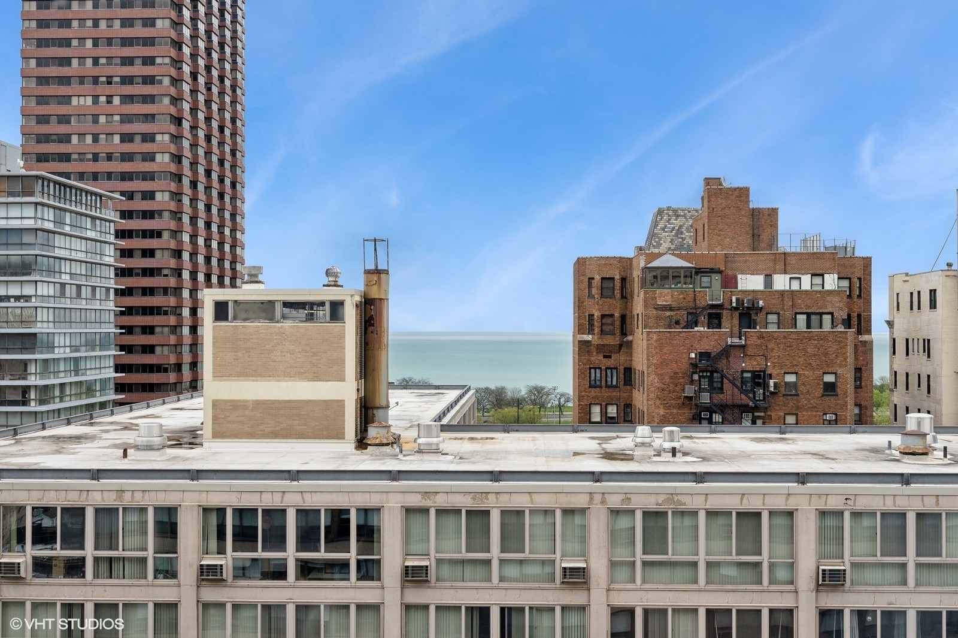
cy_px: 319
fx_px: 1197
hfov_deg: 43.6
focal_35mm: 45
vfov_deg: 29.8
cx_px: 479
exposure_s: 1/180
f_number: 9.5
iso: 200
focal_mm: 30
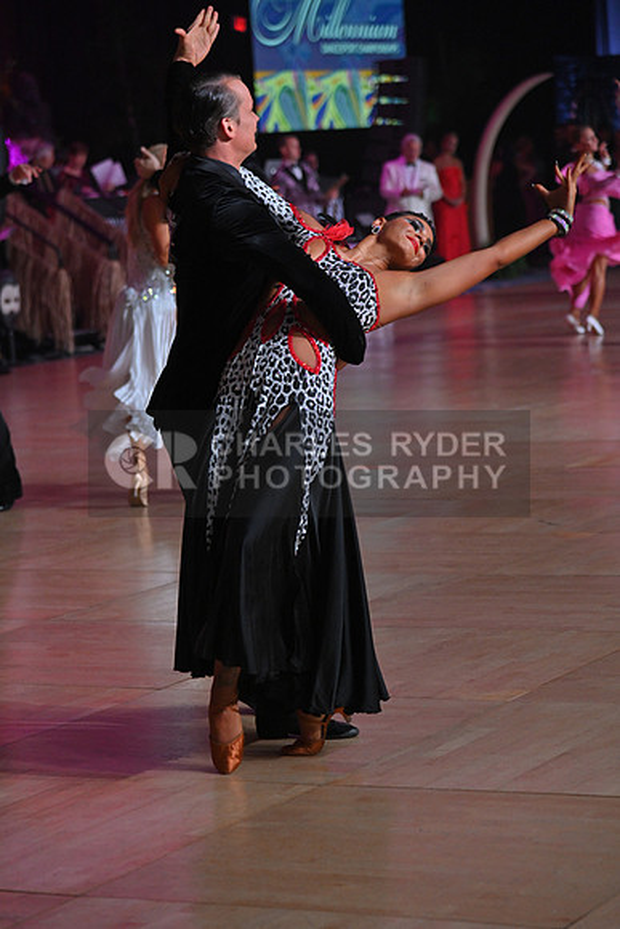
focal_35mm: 120
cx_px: 310
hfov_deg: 11.4
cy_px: 464
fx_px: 3098
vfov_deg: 17.1
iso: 2000
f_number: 5
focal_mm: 120
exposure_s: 1/400
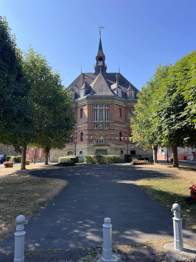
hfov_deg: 53.1
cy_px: 131
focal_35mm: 26
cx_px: 98
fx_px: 196
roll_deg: +1.1
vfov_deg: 67.3
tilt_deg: +10.4
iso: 32
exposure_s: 1/1383
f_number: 1.6
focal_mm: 4.2
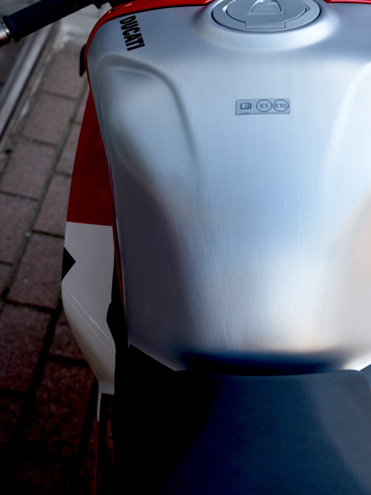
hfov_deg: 22.1
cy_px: 188
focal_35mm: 66
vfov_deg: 29.3
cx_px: 275
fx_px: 943
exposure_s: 1/80
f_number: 4.5
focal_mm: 40
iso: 200
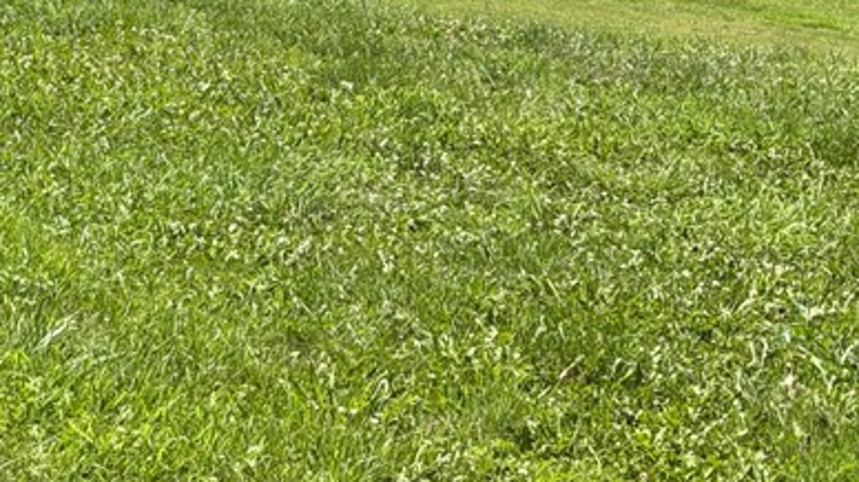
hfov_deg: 15.5
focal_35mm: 138
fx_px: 3142
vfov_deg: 8.7
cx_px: 208
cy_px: -137
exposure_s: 1/4329
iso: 64
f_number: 1.78
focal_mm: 6.76
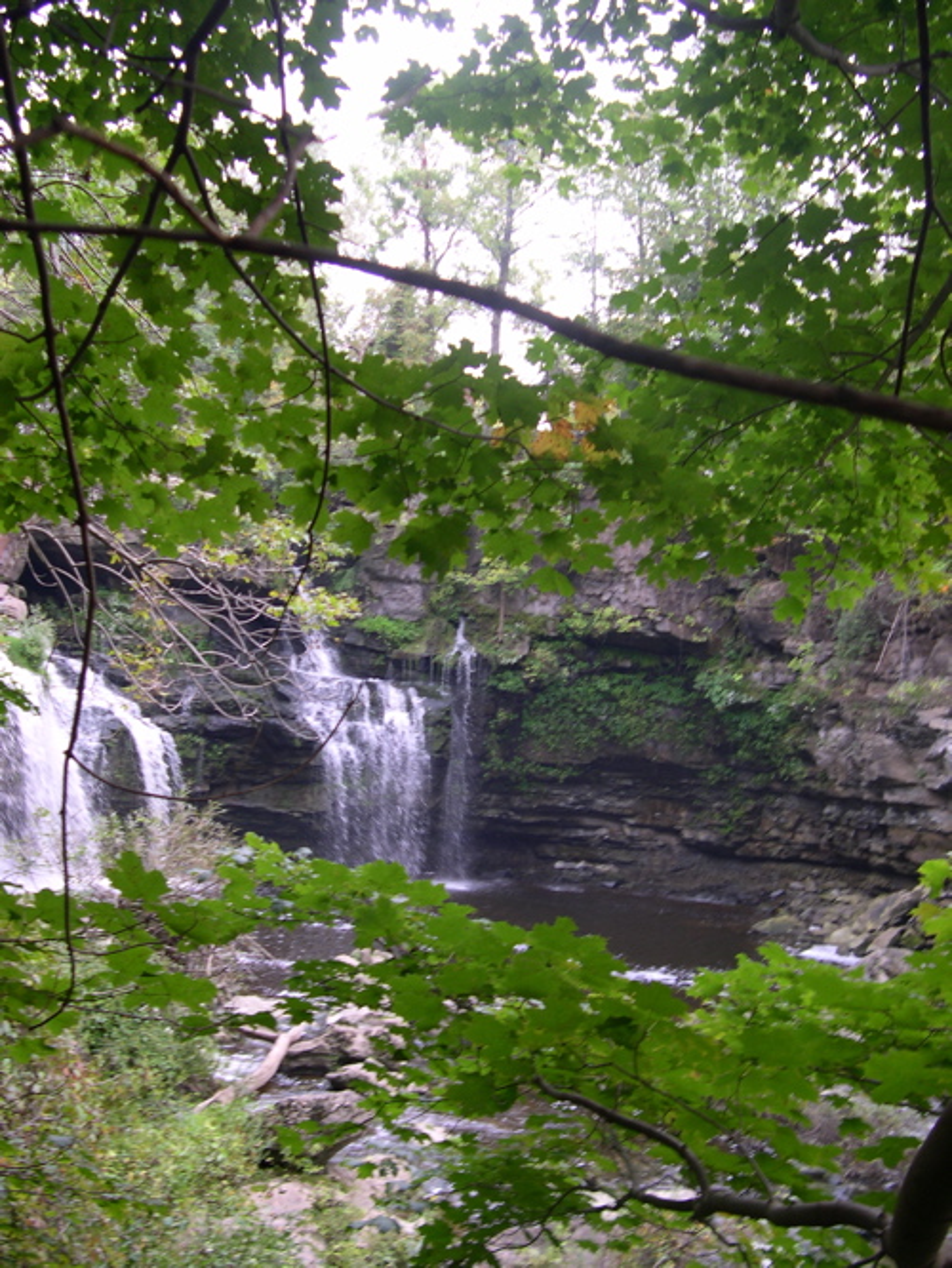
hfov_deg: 37.7
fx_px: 1393
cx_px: 476
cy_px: 634
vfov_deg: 49.0
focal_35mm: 38
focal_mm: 8
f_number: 2.8
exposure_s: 1/47.5
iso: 100
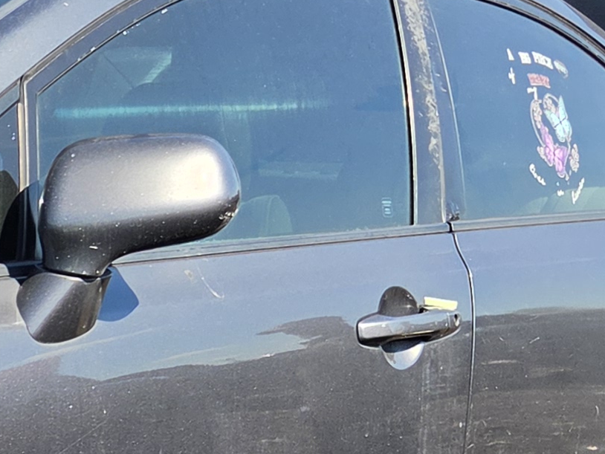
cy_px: 583
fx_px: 1976
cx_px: -344
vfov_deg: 12.7
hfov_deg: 15.8
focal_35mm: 113
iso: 80
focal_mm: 5.4
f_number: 1.8
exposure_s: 1/3009
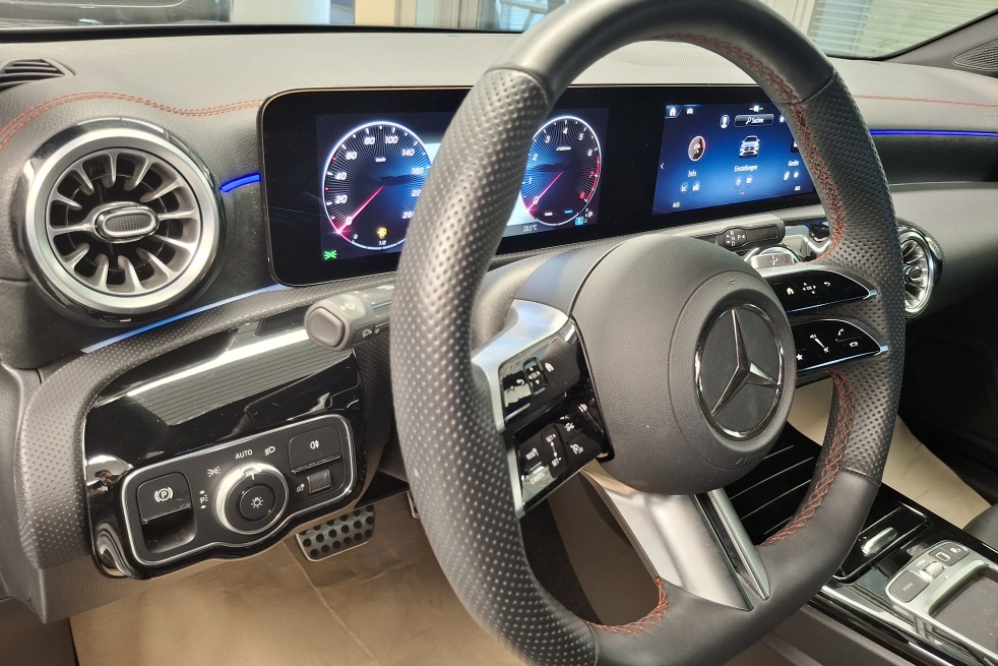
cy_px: 335
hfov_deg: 67.4
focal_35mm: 27
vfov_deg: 47.9
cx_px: 505
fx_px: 749
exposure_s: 1/25
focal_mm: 4.69
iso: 320
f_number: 1.8
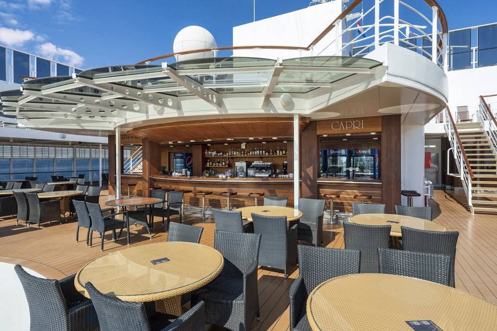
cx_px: 248
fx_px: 262
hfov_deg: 86.9
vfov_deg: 64.5
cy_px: 166
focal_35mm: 19
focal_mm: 19
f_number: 11
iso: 200
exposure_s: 1/160
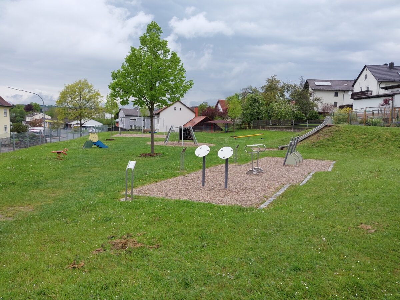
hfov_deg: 60.0
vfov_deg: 46.8
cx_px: 200
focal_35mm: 30
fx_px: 347
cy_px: 150
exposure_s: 1/225
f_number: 1.8
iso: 20
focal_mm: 4.6
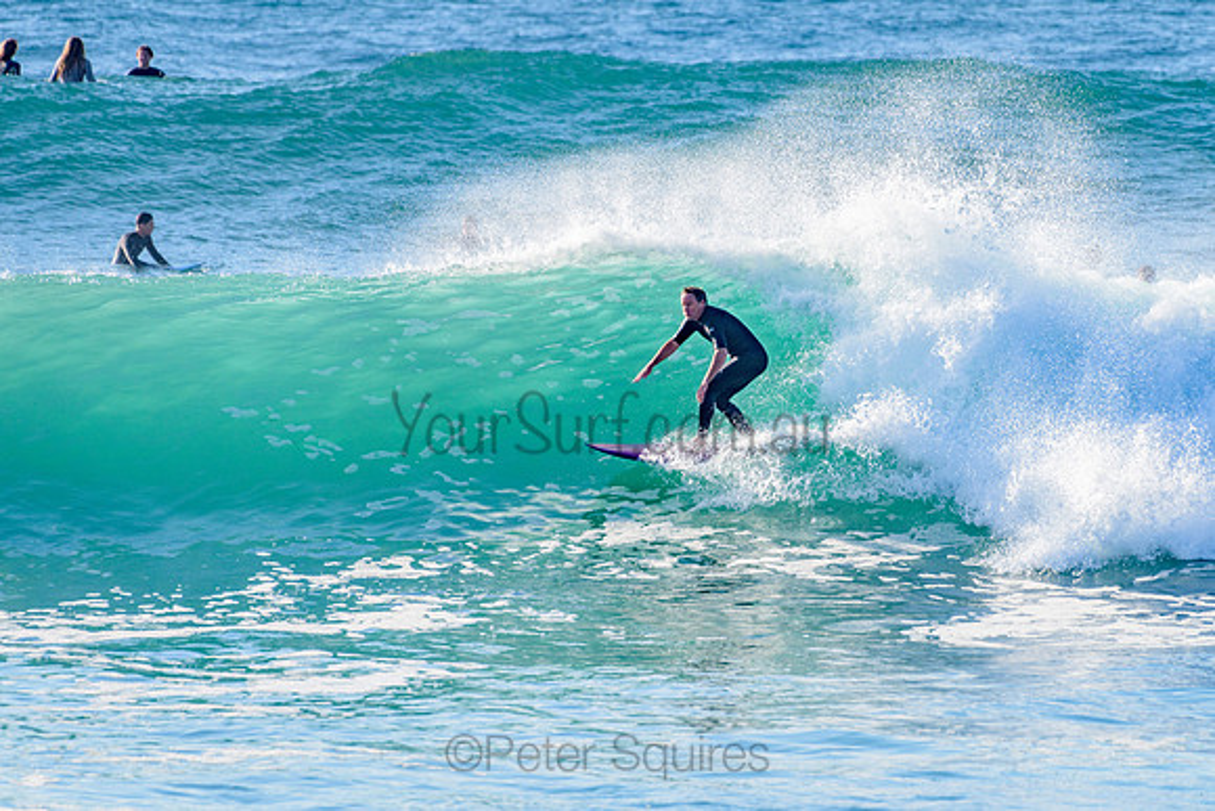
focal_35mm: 613
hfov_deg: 3.4
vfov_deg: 2.2
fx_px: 20700
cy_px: 393
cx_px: 642
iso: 250
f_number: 5.6
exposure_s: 1/2000
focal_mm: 500
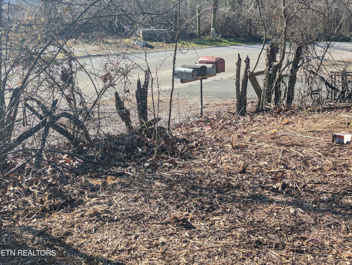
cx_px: 176
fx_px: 489
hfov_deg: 39.6
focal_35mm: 48
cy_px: 132
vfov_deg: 30.3
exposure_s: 1/567
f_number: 1.85
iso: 41
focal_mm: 6.81
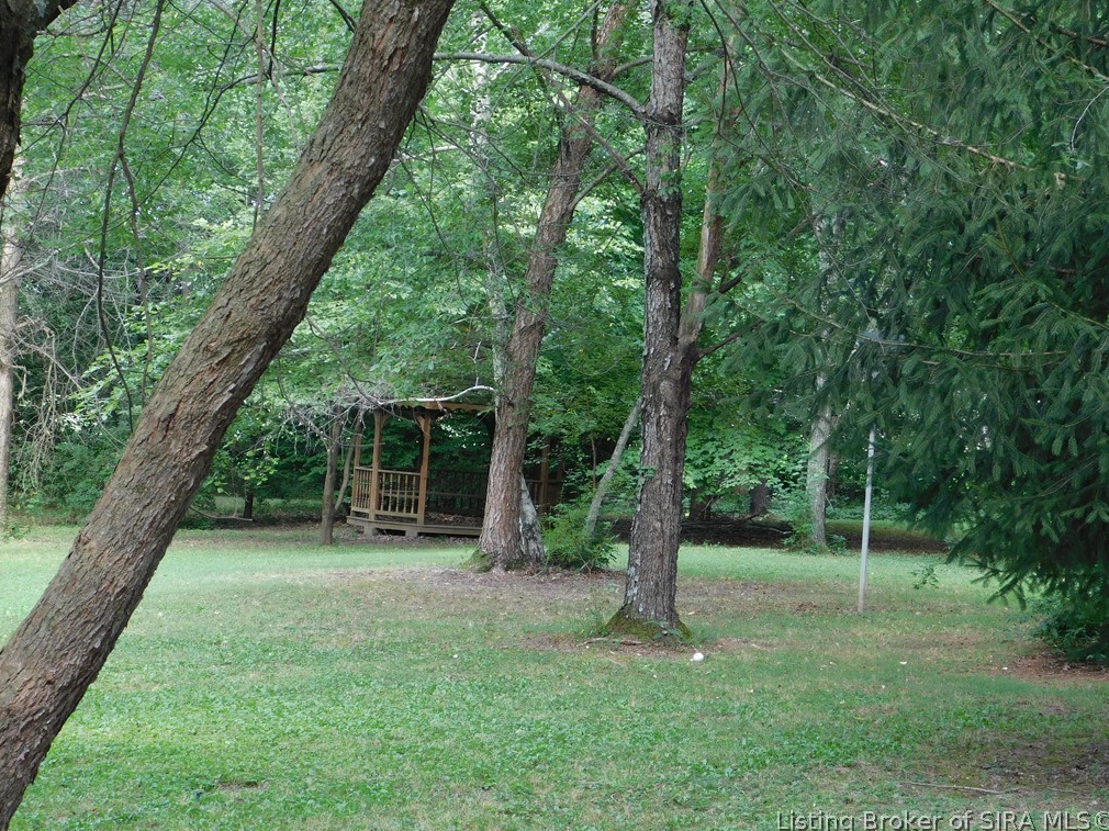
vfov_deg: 20.4
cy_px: 417
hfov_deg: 27.0
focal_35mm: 72
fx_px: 2306
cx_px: 559
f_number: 4.3
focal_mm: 12.6
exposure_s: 1/30
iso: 180
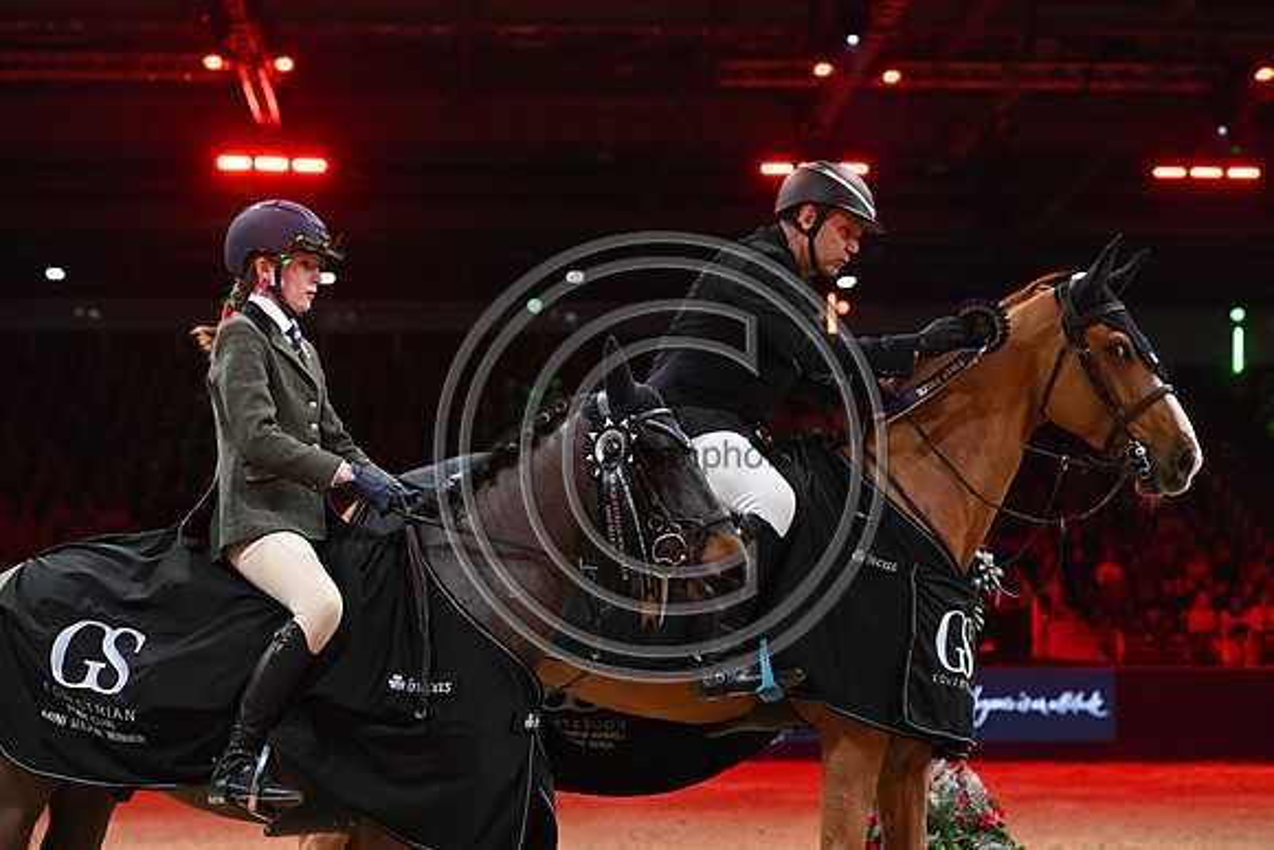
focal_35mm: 95
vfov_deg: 14.4
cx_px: 637
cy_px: 425
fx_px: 3363
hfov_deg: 21.5
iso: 6400
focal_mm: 95
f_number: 4.5
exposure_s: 1/500
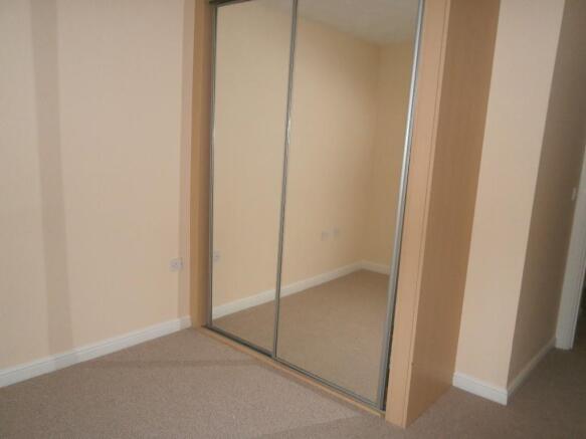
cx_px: 293
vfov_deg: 53.0
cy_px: 220
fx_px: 440
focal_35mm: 26
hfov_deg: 67.3
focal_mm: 4.7
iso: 200
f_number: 2.8
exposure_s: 1/30
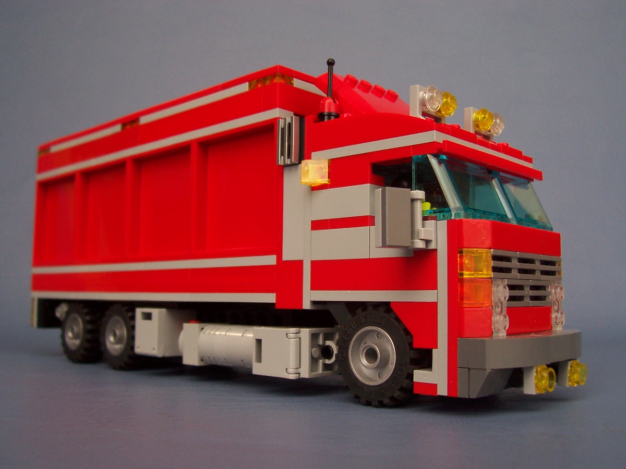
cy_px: 234
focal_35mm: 37
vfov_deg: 38.7
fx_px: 669
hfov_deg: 50.1
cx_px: 313
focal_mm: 5.6
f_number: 2.8
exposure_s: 1/180
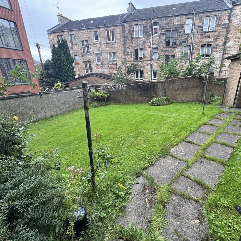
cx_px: 138
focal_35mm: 17
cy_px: 121
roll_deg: +1.8
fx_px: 134
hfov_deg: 83.4
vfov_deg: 84.0
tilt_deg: -18.9
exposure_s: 1/99
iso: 80
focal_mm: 2.22
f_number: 2.2
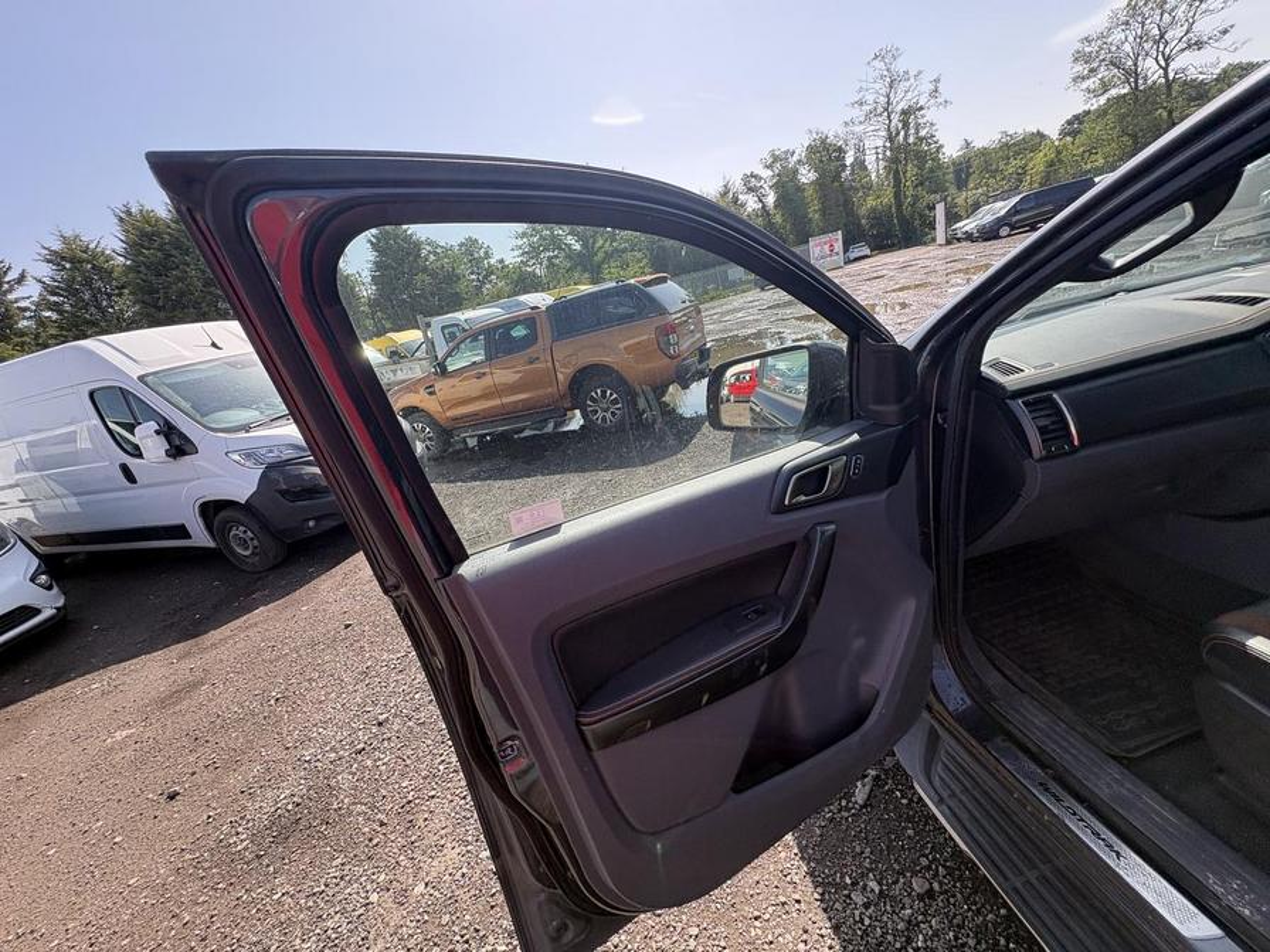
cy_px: 476
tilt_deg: -10.0
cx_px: 635
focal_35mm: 14
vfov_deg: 85.7
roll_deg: +11.5
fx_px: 514
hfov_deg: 102.1
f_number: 2.2
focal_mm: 2.22
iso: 40
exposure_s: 1/522
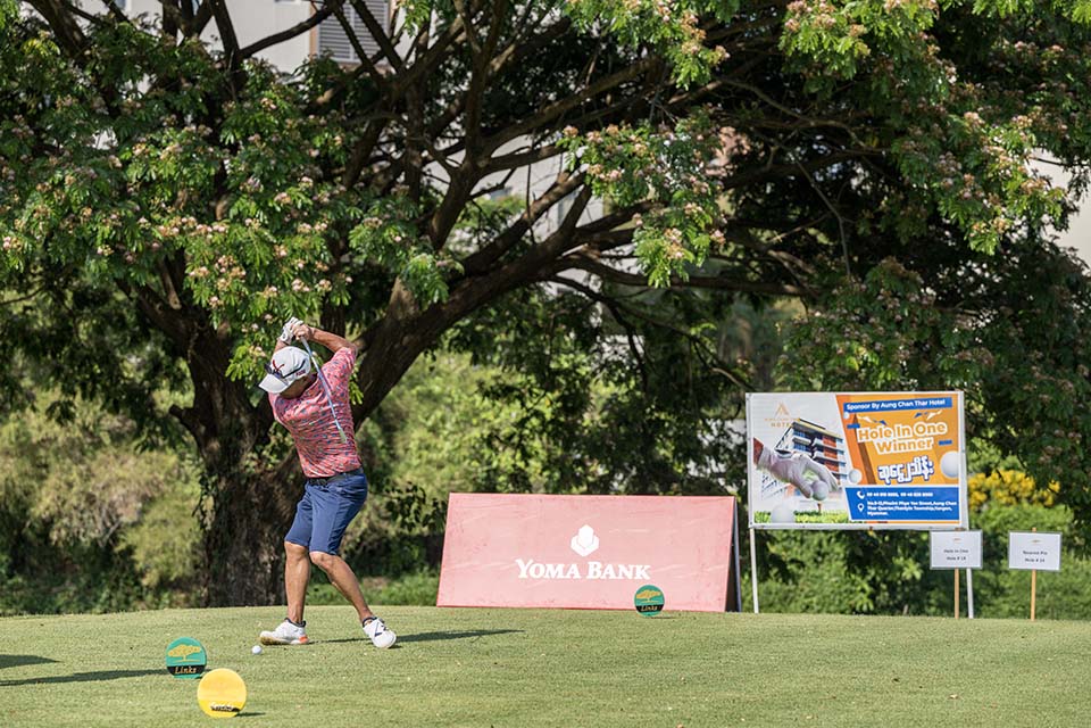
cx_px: 546
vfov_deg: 11.9
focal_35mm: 115
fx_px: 3485
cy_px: 364
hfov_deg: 17.8
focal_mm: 115
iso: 640
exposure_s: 1/5000
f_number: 4.5
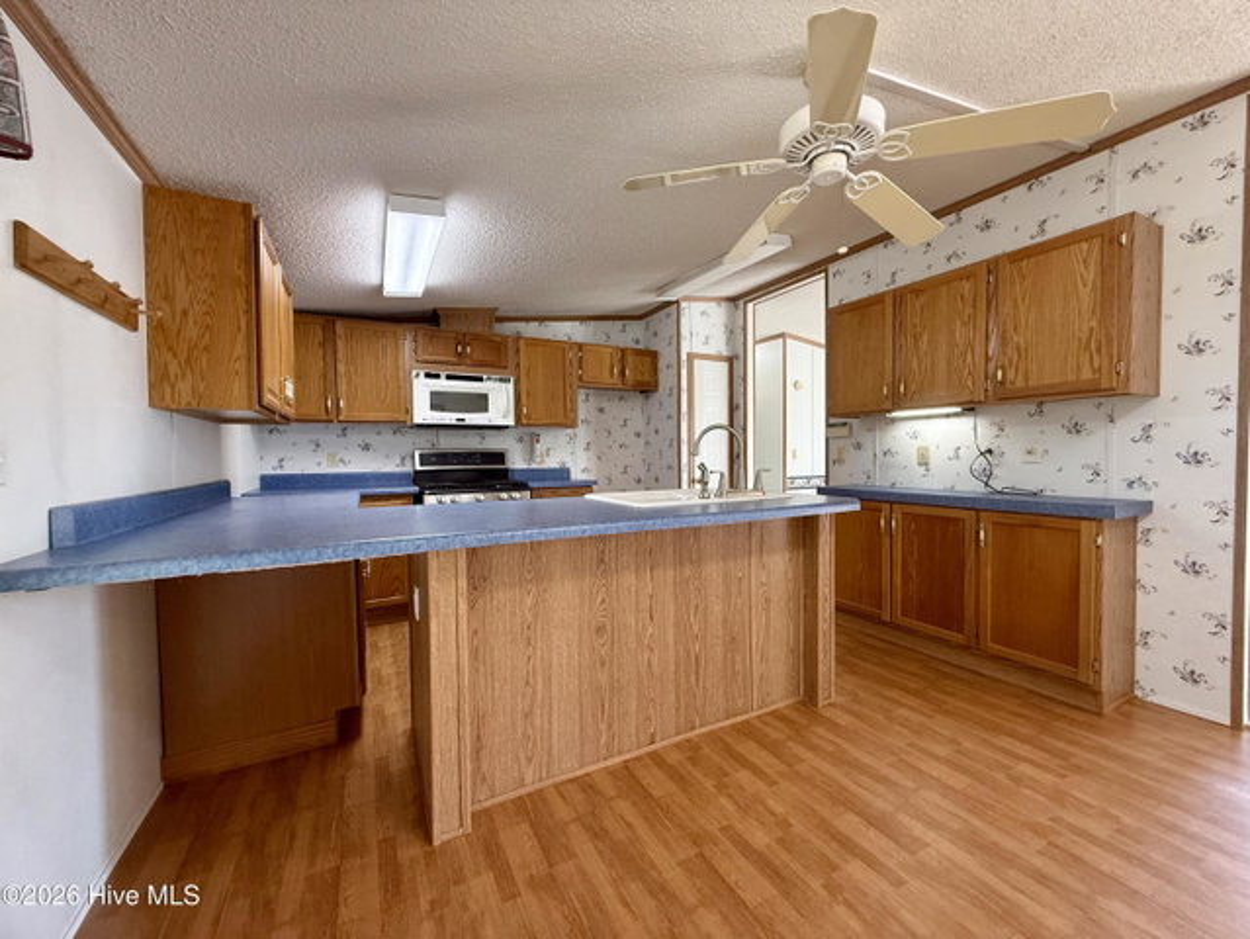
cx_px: 625
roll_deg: +0.6
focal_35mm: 14
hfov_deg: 102.0
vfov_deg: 85.7
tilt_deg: -0.8
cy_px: 470
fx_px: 506
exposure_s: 1/120
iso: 320
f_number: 2.2
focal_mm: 2.22
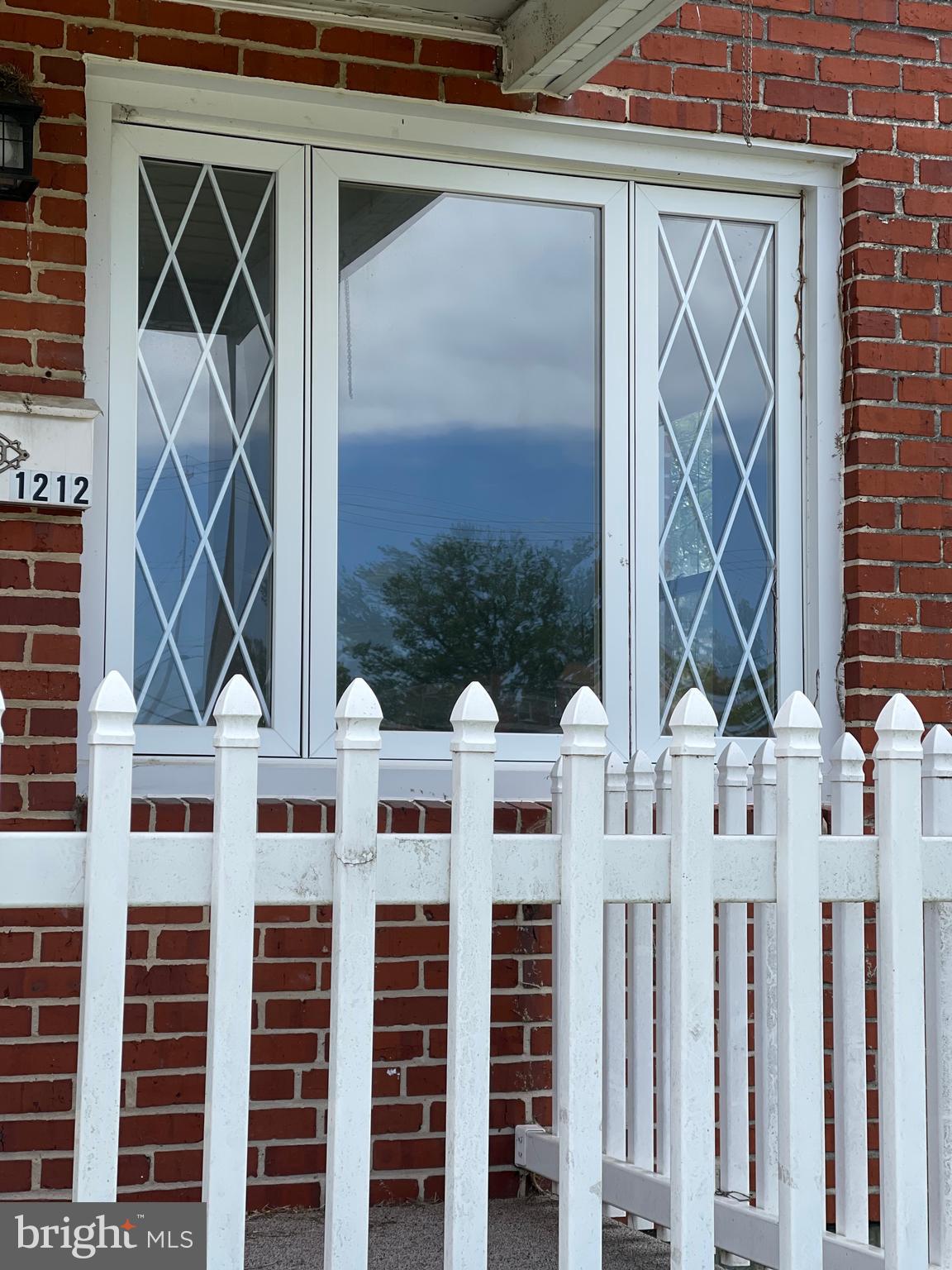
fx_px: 2347
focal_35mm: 64
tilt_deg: +7.1
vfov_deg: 30.3
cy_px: 635
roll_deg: +0.8
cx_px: 476
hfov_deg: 22.9
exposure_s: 1/732
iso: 20
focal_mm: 7.5
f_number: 2.2
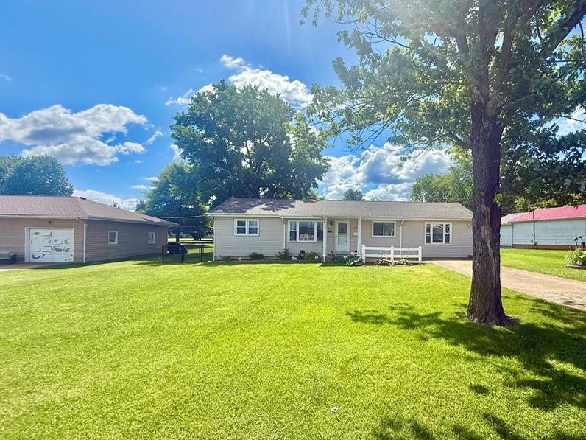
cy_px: 238
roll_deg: -0.3
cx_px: 367
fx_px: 305
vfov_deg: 71.5
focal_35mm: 18
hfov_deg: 86.0
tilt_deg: +0.7
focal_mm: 2.22
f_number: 2.2
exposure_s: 1/2717
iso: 80
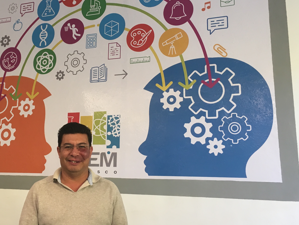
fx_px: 406
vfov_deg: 30.8
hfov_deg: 40.0
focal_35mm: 47
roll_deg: -1.6
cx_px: 104
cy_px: 93
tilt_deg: +12.8
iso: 32
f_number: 2.2
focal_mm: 4.15
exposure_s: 1/30
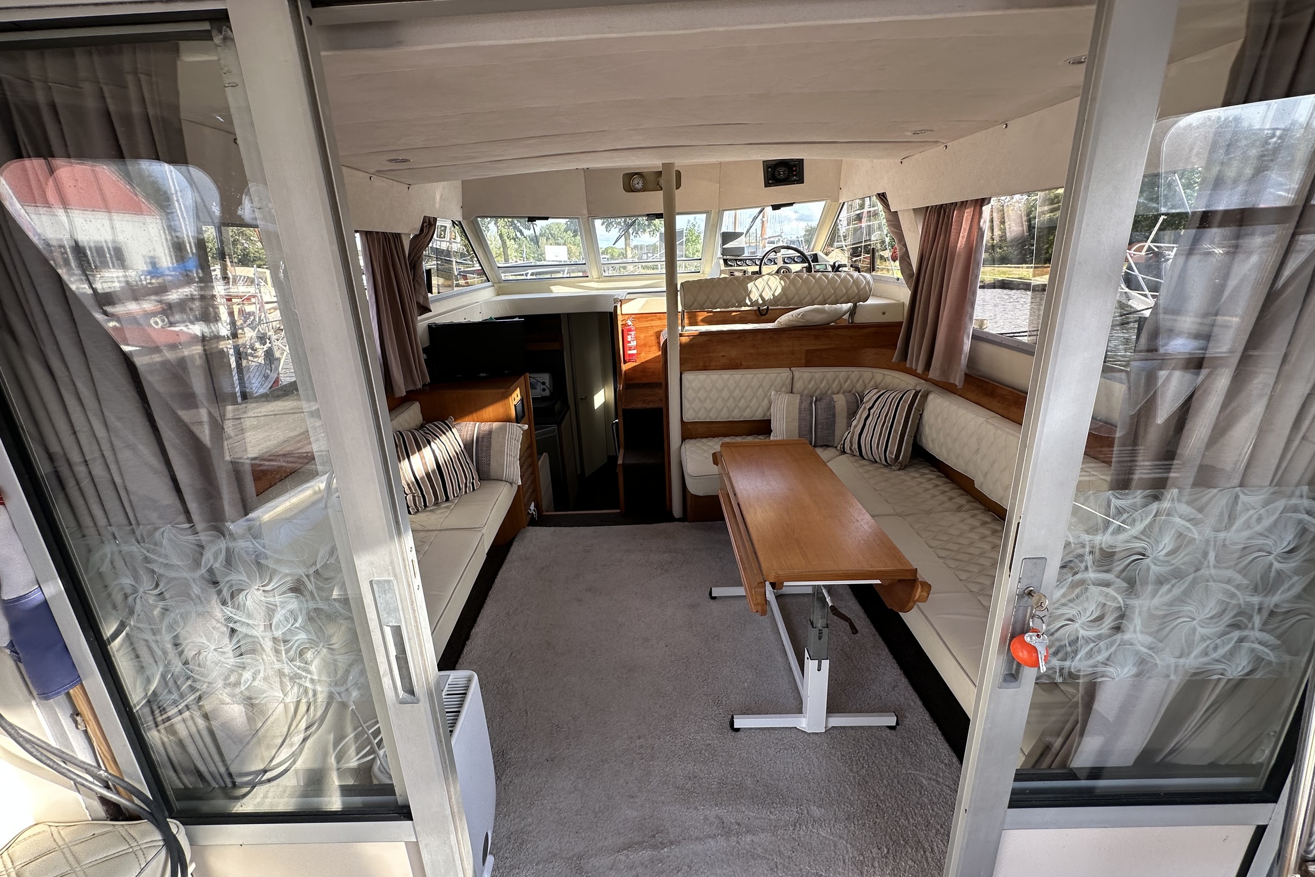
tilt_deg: -17.9
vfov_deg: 77.3
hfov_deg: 100.4
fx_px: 548
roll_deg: +0.7
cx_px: 640
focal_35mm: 15
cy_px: 432
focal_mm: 2.22
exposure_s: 1/157
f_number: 2.2
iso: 40
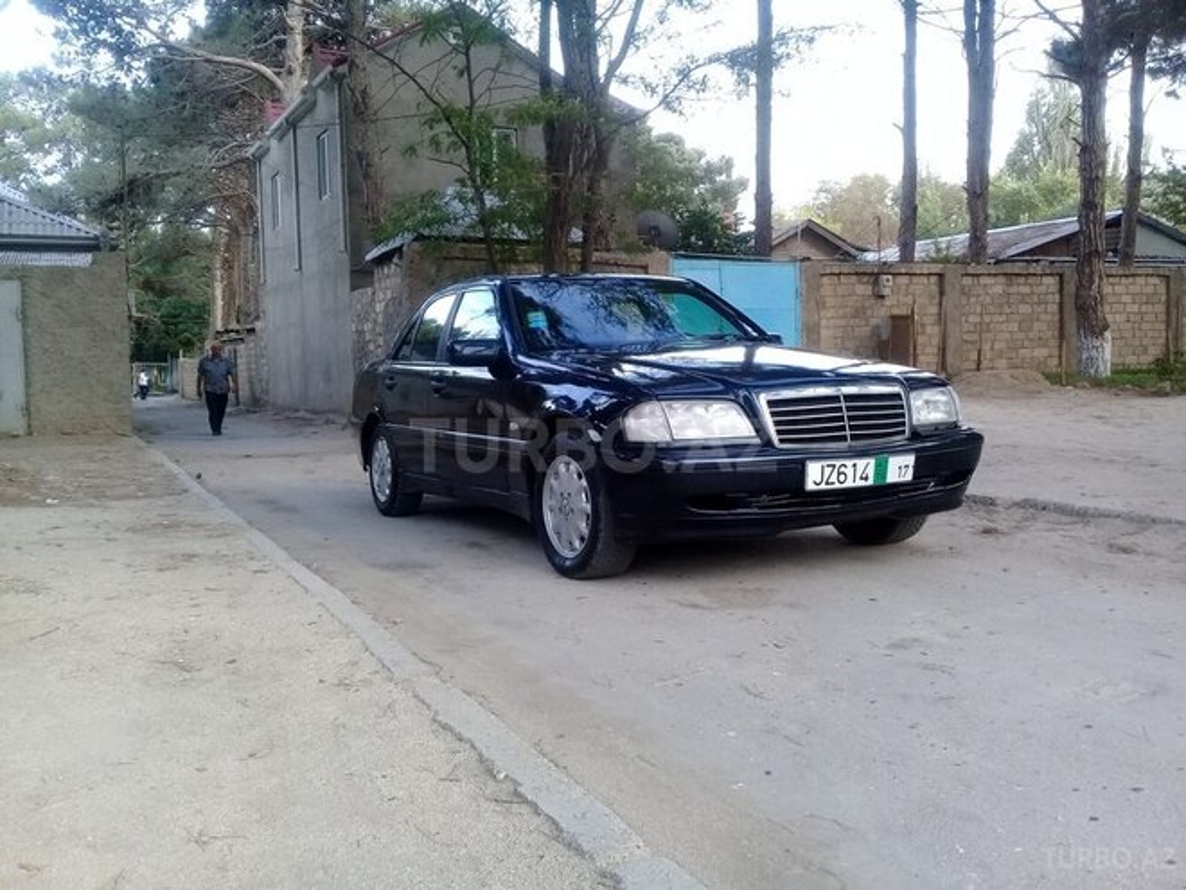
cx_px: 593
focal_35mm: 31
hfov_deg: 58.4
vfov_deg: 45.4
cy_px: 445
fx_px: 1062
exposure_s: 1/33
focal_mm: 3.3
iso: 64
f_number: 2.2
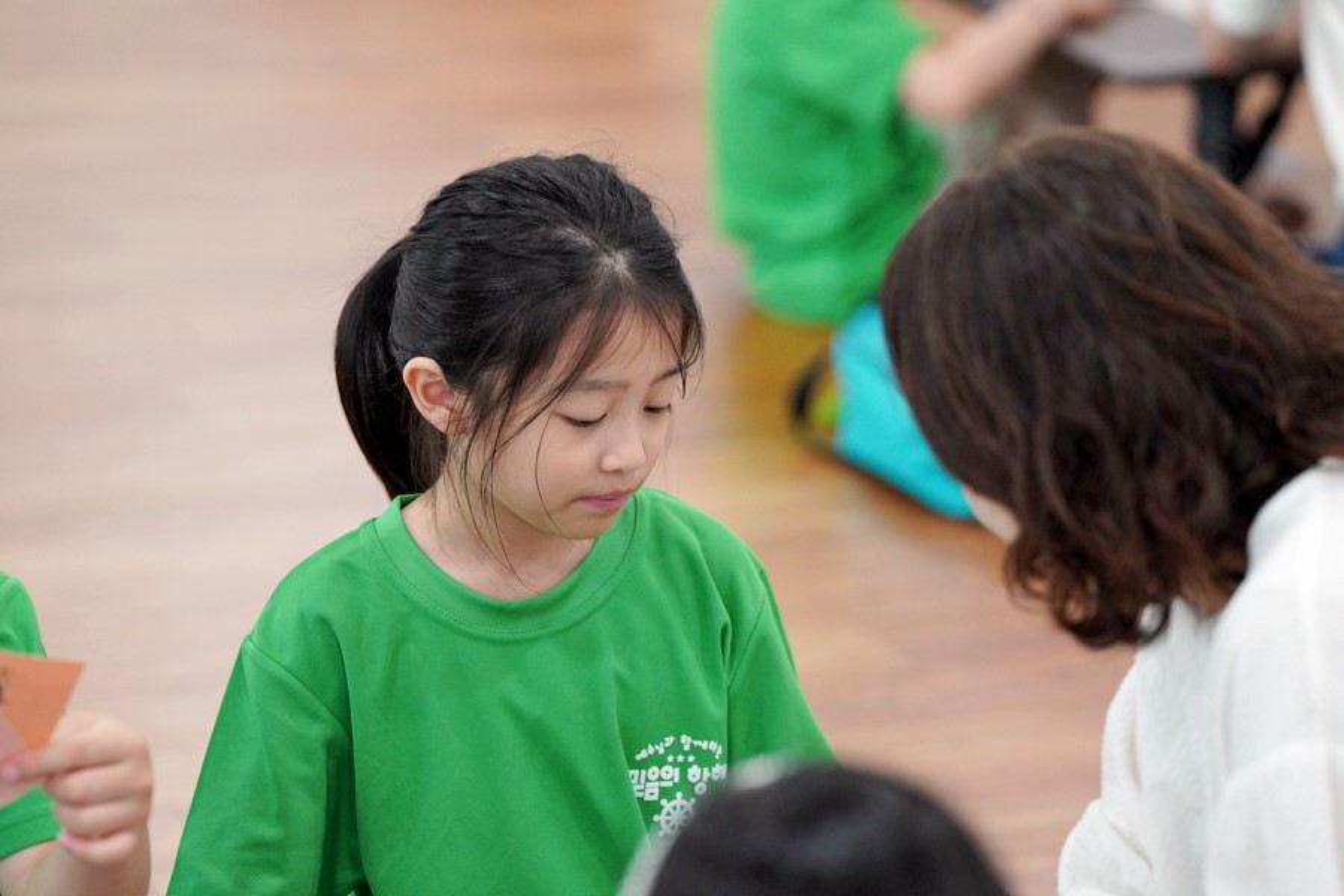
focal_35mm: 178
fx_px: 6645
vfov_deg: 7.7
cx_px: 672
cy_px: 448
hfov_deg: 11.5
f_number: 4
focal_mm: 178
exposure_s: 1/200
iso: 2500
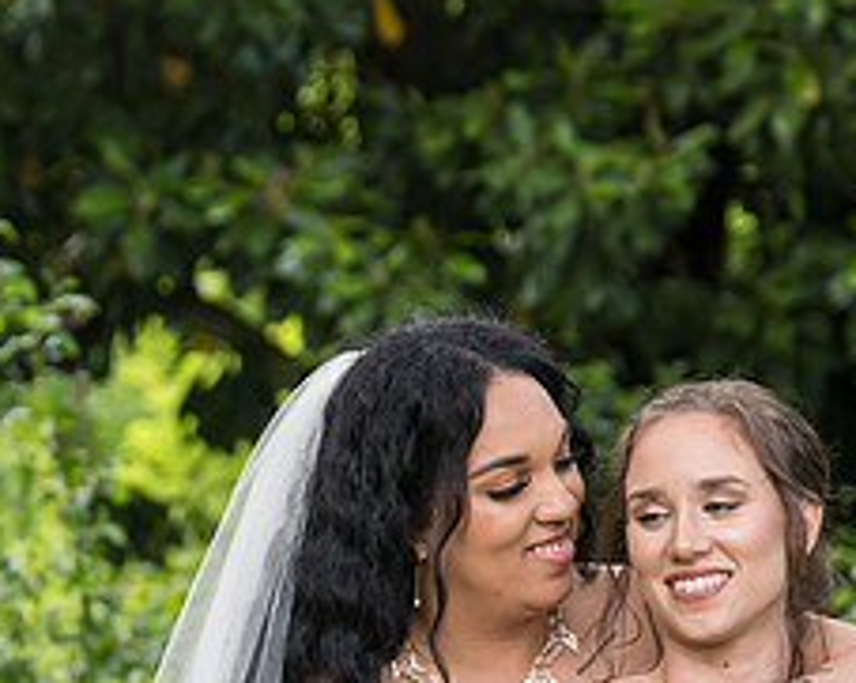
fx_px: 7135
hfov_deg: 6.8
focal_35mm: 282
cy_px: 574
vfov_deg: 5.5
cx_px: 56
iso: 640
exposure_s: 1/320
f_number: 3.2
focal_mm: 70
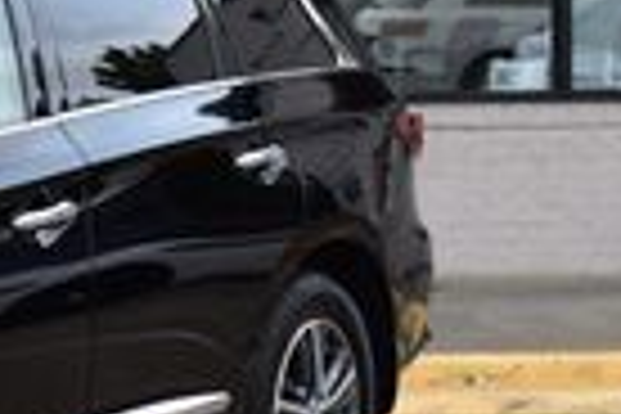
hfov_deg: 10.1
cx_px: -436
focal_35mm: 195
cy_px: 63
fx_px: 3363
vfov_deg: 7.0
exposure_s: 1/160
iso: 400
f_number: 9
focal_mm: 28
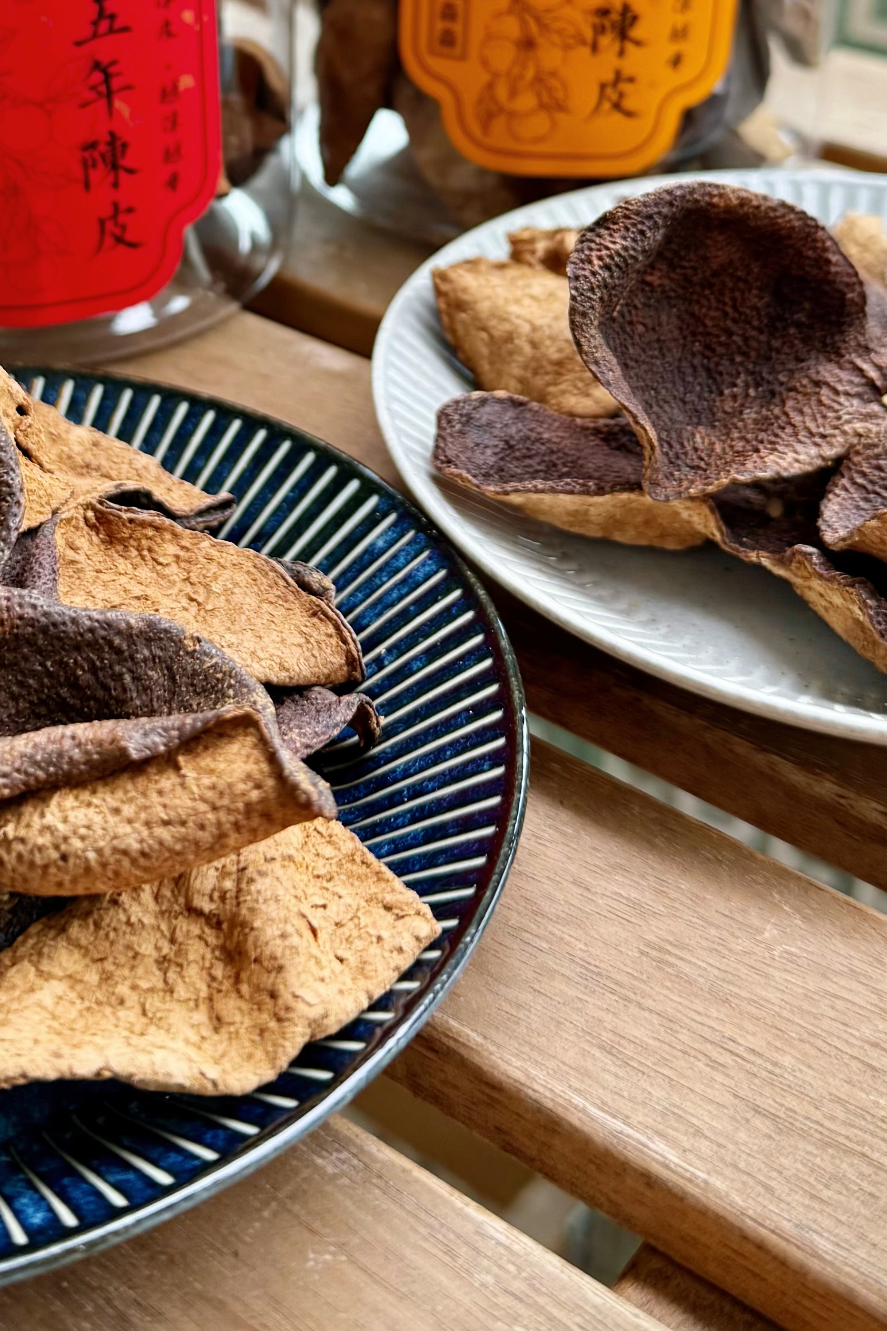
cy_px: 226
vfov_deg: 37.2
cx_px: 326
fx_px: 1885
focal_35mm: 51
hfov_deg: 26.4
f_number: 1.78
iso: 160
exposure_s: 1/243
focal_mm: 6.76
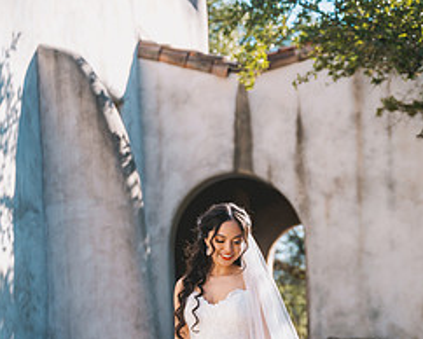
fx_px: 1265
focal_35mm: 101
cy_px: 351
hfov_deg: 19.0
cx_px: 239
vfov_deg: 15.0
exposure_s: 1/1600
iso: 80
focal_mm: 58
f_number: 2.8
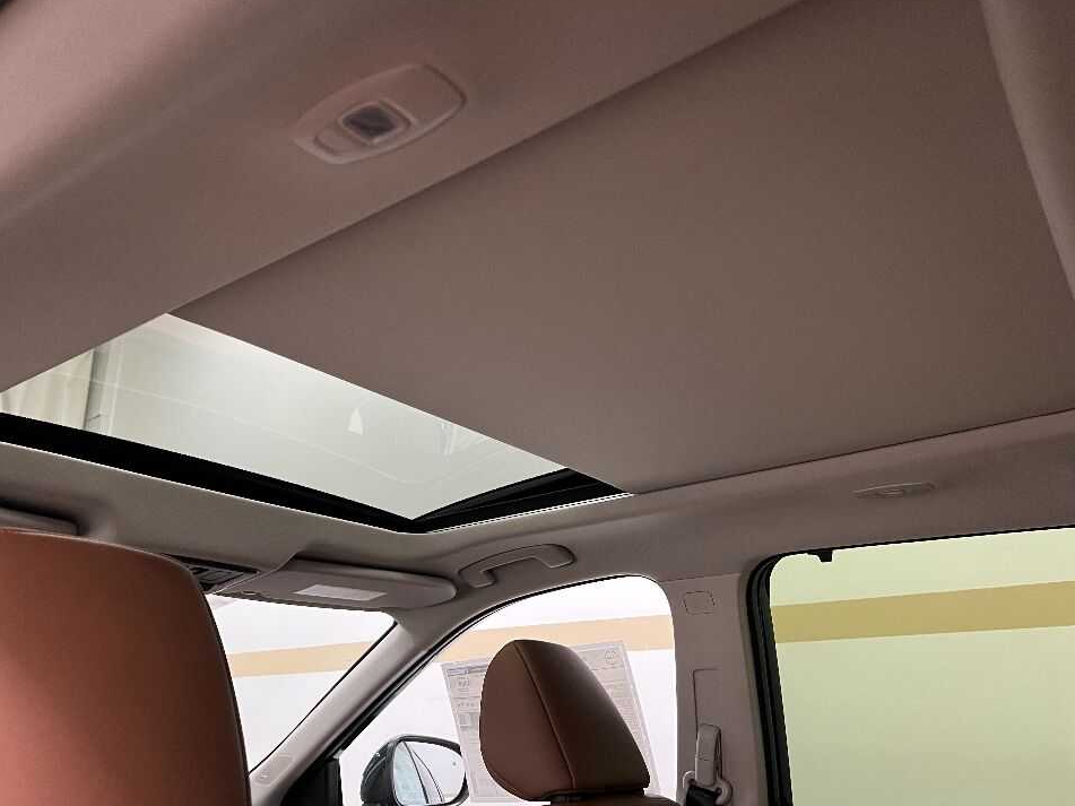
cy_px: 426
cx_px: 523
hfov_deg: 63.4
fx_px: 869
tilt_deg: +18.0
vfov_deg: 49.7
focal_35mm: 28
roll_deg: +0.0
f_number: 1.5
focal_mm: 5.7
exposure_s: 1/60
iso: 320
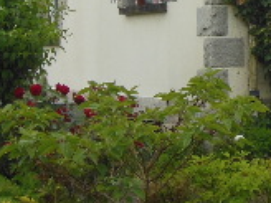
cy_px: -111
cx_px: 382
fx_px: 1010
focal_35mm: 129
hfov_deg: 14.4
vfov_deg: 11.0
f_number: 3.5
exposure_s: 1/800
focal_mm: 6
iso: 125
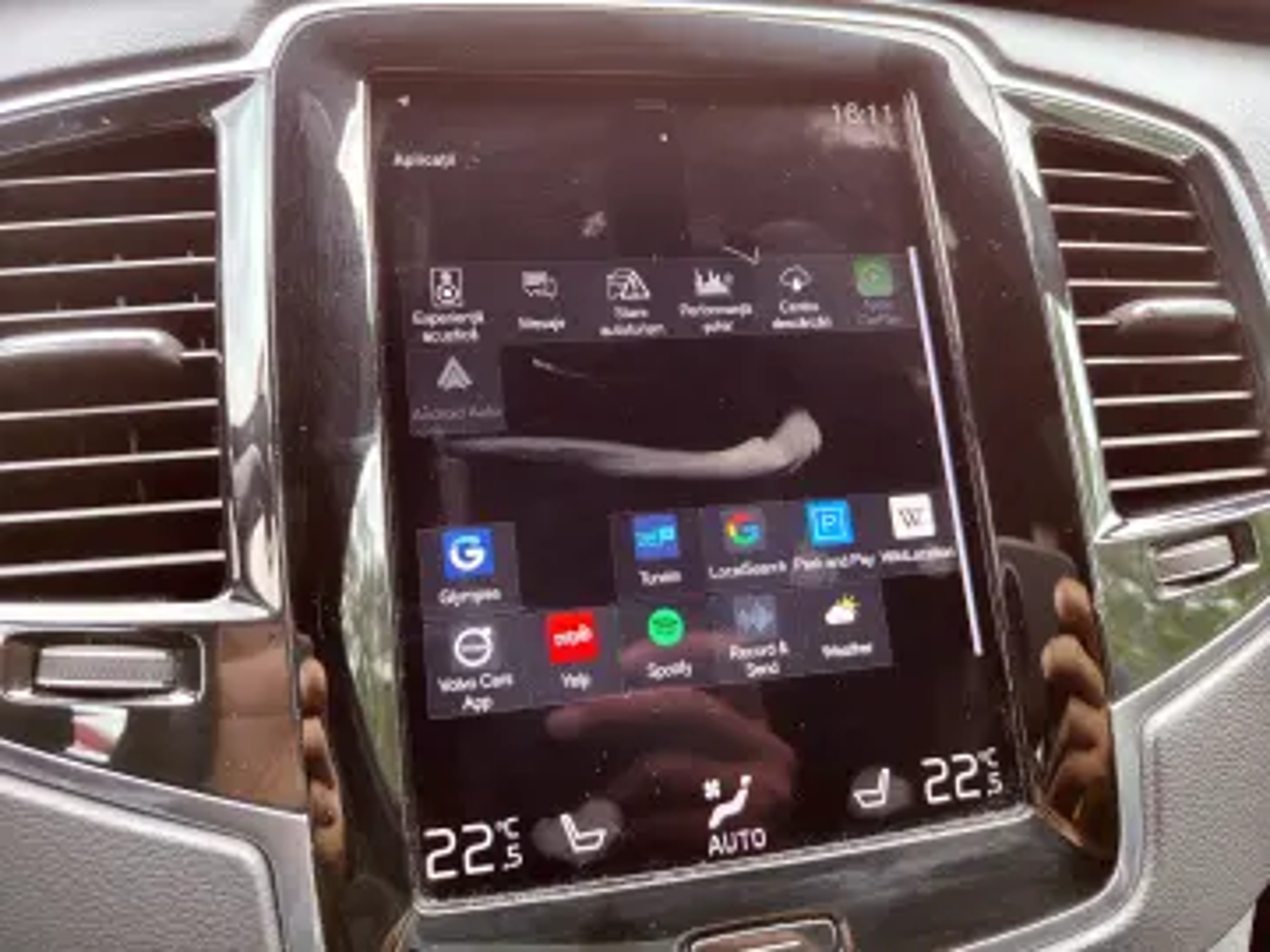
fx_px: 881
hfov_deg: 71.6
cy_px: 476
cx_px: 635
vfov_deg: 56.8
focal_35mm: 24
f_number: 1.8
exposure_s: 1/99
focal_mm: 5.59
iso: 50
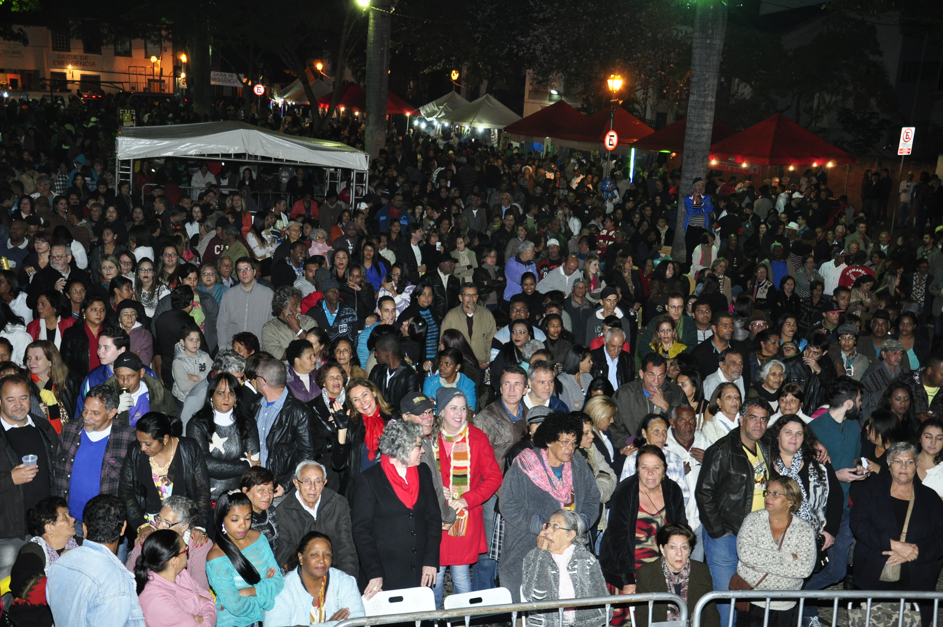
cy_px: 314
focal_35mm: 45
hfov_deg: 43.7
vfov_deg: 29.8
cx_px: 472
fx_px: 1177
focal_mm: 30
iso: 800
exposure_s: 1/60
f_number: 5
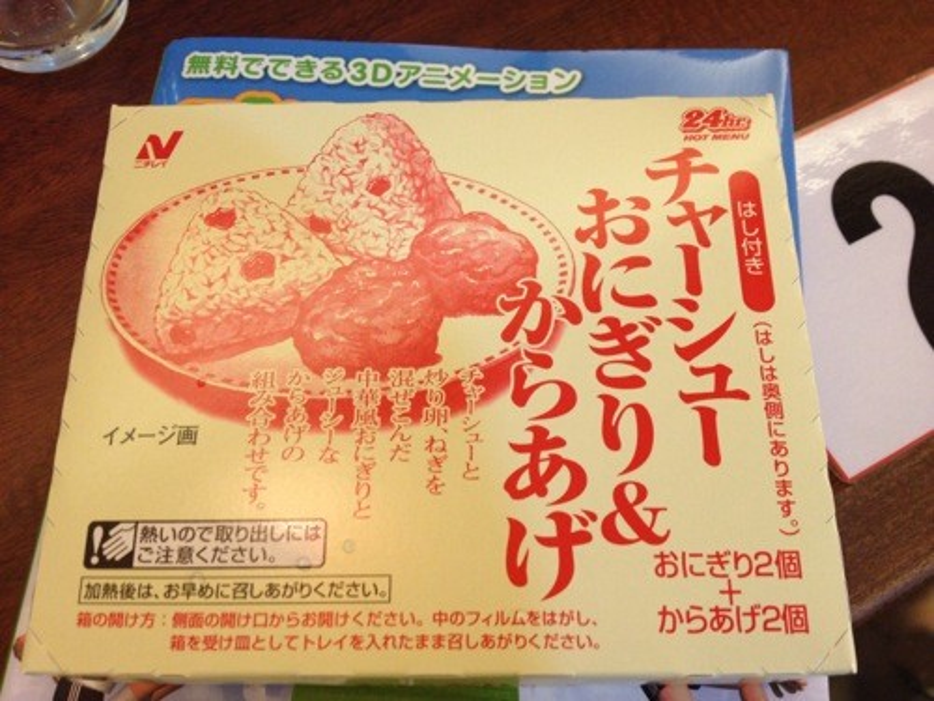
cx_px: 467
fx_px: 944
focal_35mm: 35
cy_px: 350
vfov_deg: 40.7
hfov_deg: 52.6
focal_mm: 4.28
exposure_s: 1/20
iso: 160
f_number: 2.4
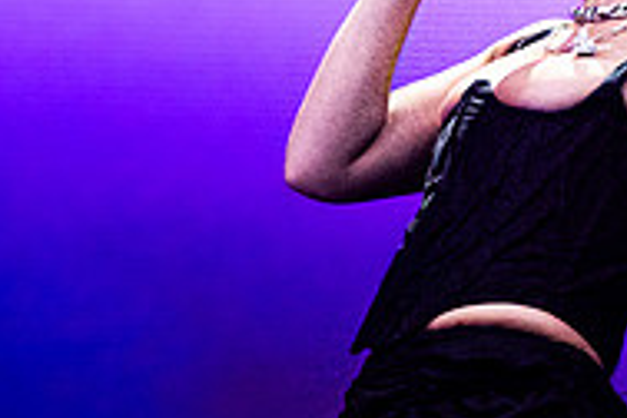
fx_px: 13619
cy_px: 469
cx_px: 813
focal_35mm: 782
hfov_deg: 2.6
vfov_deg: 1.8
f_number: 4.5
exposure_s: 1/5000
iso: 640
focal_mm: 165
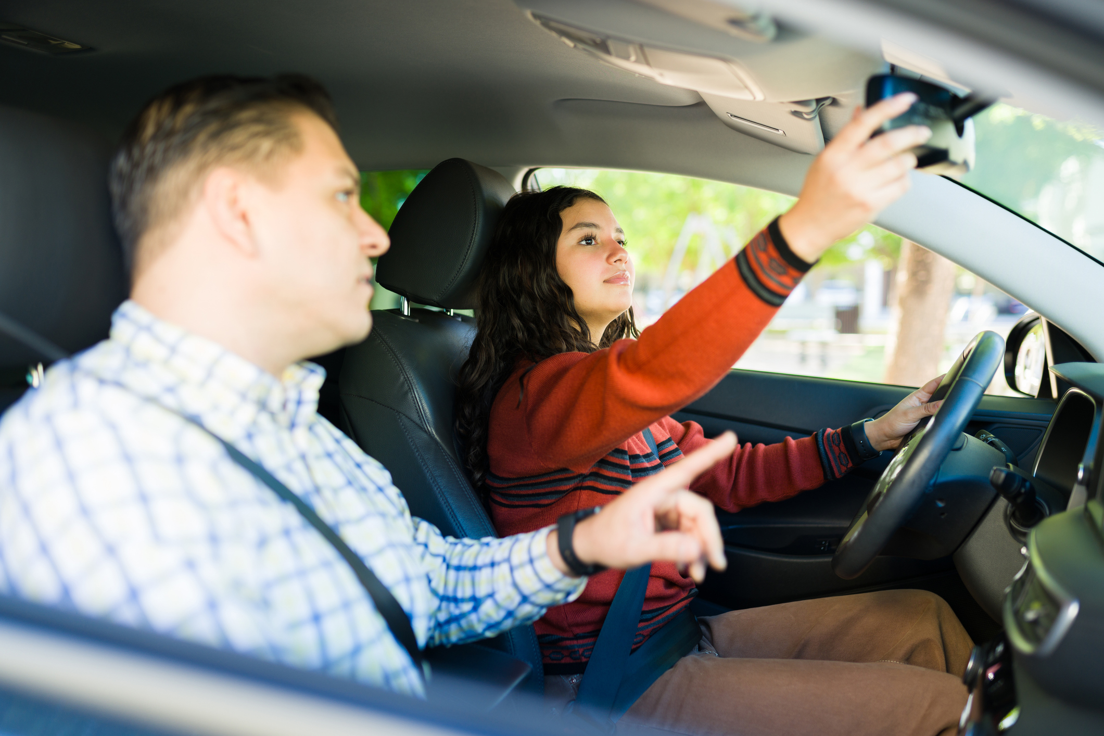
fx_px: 1073
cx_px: 552
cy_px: 368
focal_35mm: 35
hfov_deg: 54.4
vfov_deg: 37.9
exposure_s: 1/160
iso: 160
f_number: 1.8
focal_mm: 35
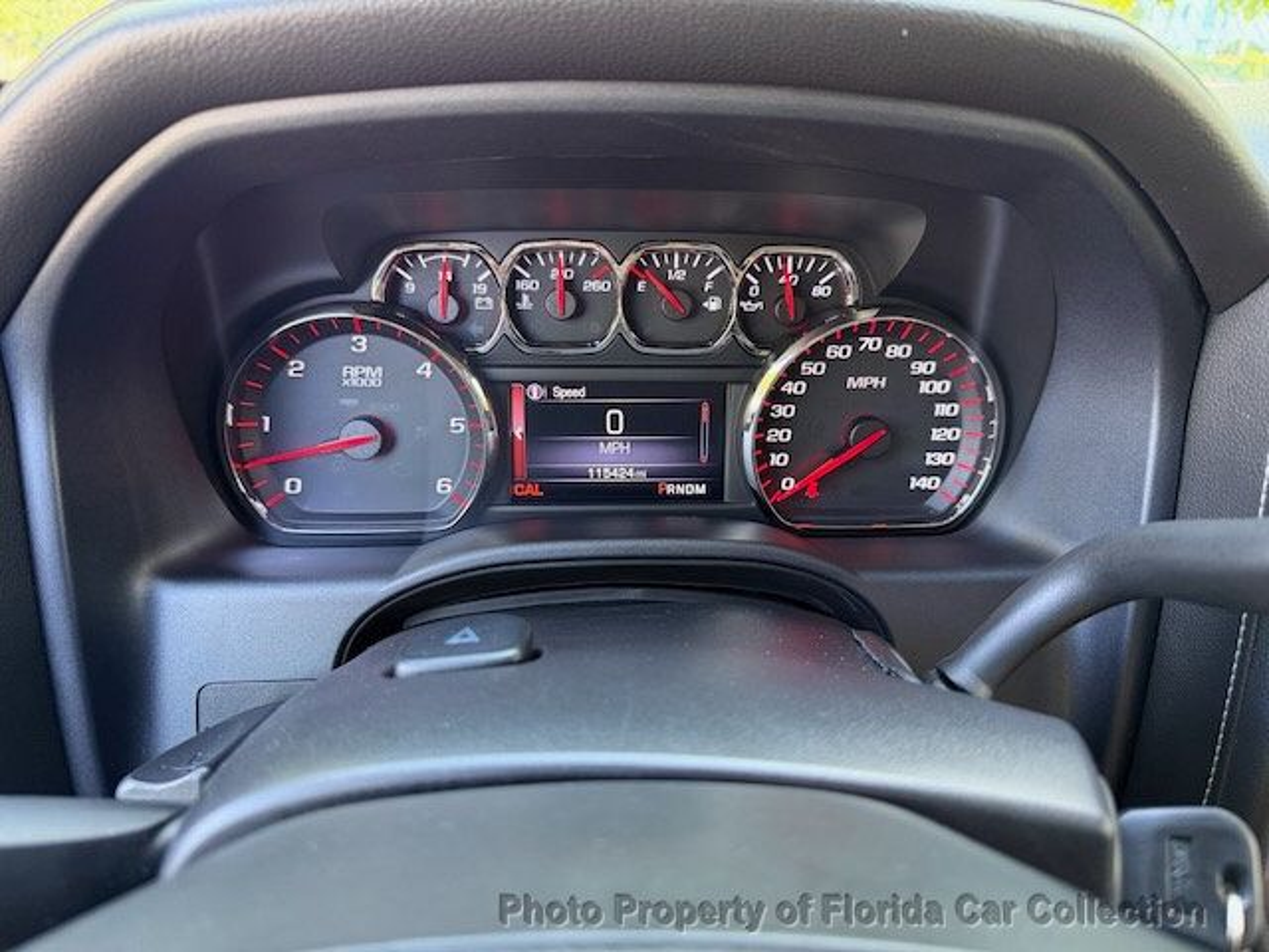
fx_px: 880
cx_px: 634
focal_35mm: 24
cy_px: 476
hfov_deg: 71.6
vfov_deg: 56.8
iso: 250
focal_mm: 6.76
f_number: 1.78
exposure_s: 1/60
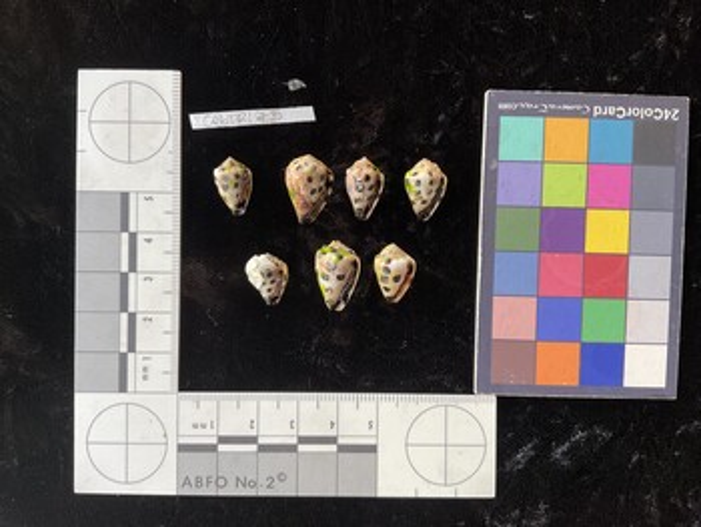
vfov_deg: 48.3
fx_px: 588
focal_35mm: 29
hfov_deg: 61.6
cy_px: 264
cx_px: 350
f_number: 1.8
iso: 50
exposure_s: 1/60
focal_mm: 3
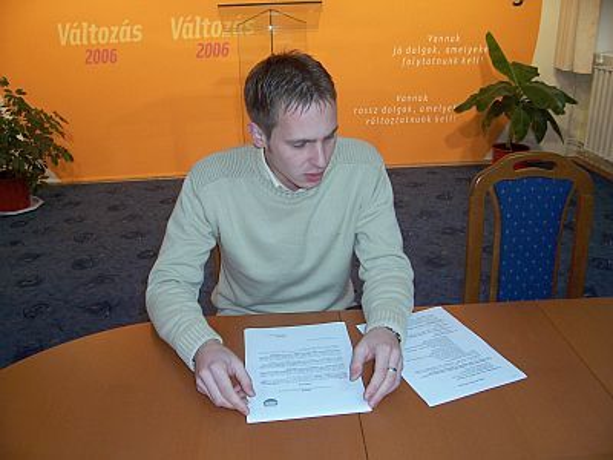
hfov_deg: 54.0
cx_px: 306
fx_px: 602
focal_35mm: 34
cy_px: 230
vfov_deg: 41.8
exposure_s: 1/60
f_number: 2.7
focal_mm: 5.6
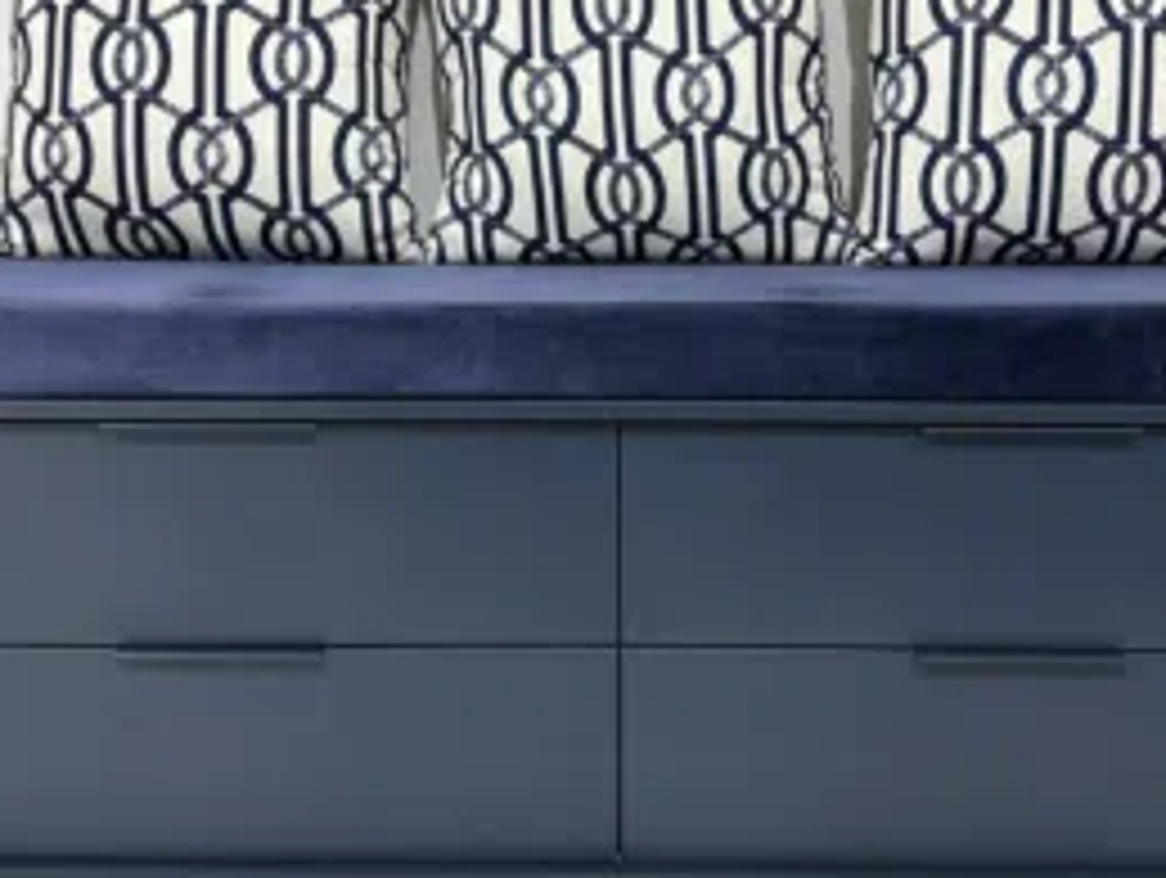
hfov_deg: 50.0
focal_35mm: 37
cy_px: 329
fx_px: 1248
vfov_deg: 38.5
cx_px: 639
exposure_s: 1/50
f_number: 1.78
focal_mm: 6.86
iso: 400
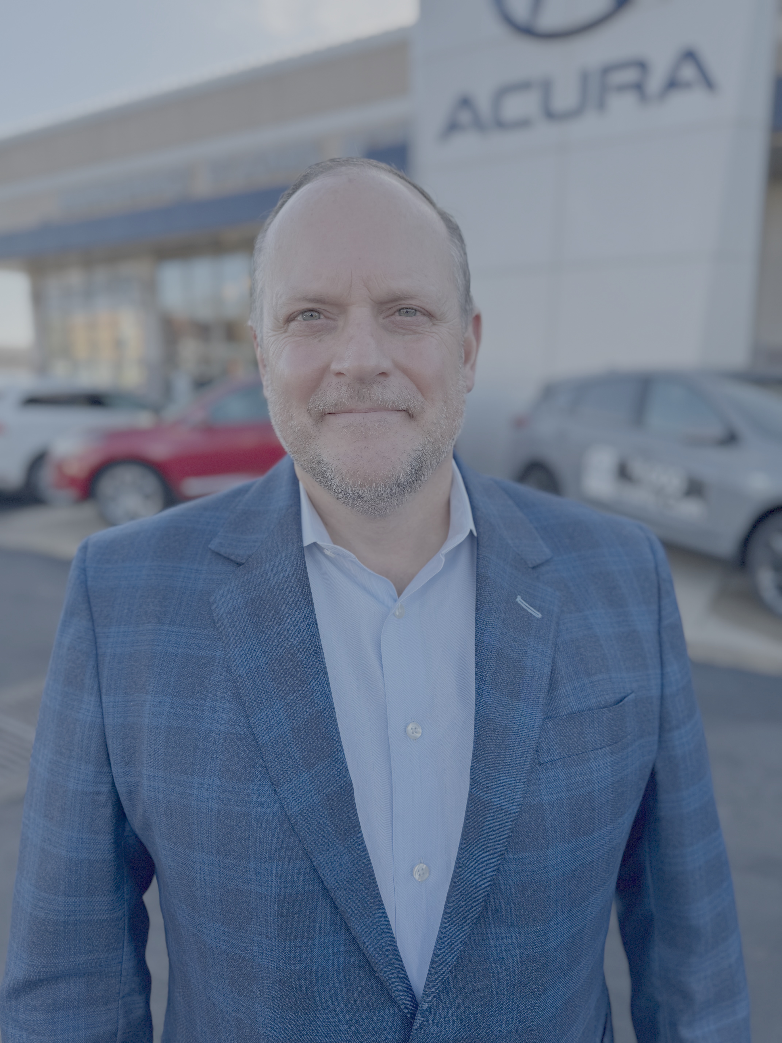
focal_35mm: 24
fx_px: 723
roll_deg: +1.1
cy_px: 522
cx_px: 391
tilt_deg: -10.1
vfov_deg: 71.6
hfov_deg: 56.8
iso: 80
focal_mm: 6.76
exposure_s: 1/664
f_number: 1.78
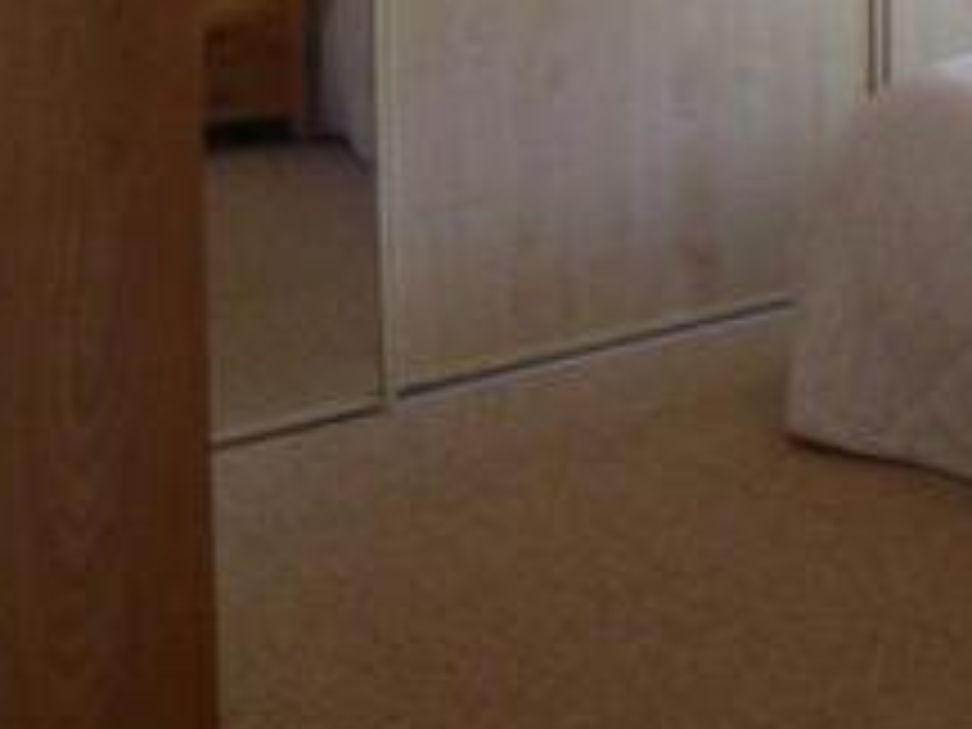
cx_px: 1109
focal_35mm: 54
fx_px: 1516
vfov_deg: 24.9
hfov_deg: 31.0
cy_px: -101
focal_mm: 3.58
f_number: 7.1
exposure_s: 1/30
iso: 400
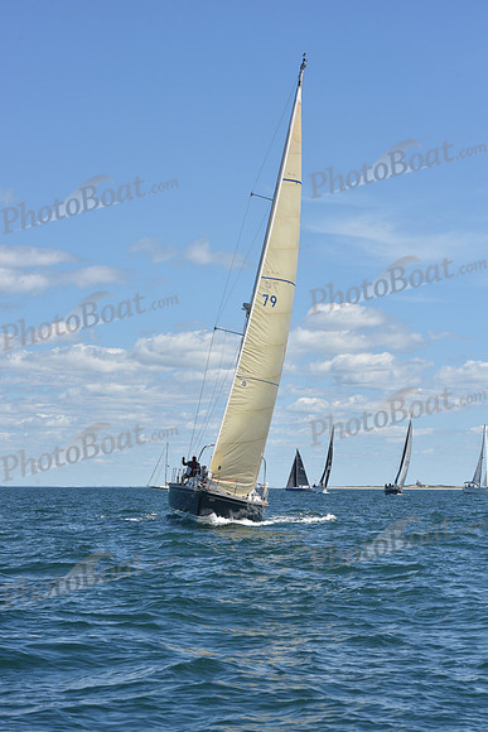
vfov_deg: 22.1
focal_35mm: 92
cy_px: 366
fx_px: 1869
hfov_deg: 14.9
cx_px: 244
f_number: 10
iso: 250
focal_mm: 92
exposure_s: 1/800
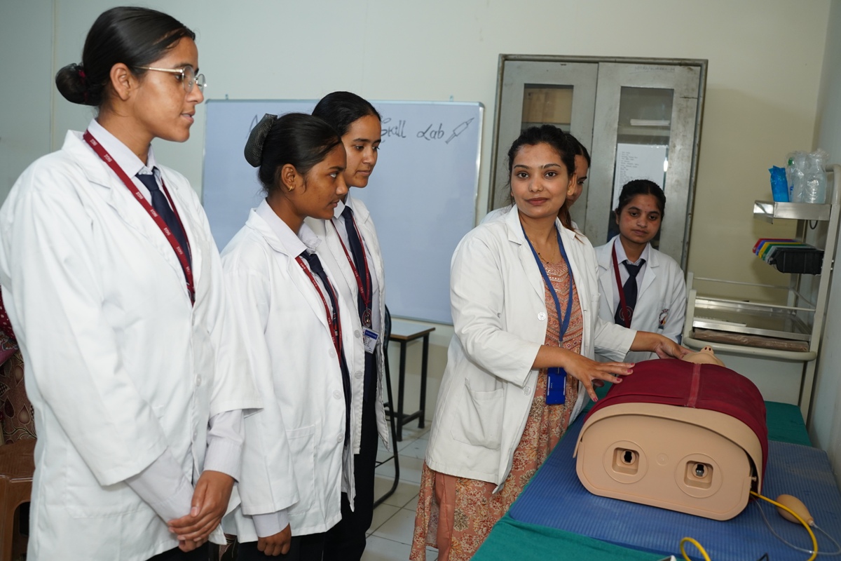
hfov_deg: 54.4
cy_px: 280
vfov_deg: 37.9
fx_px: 818
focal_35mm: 35
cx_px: 420
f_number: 3.5
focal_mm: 35
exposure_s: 1/125
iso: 1250
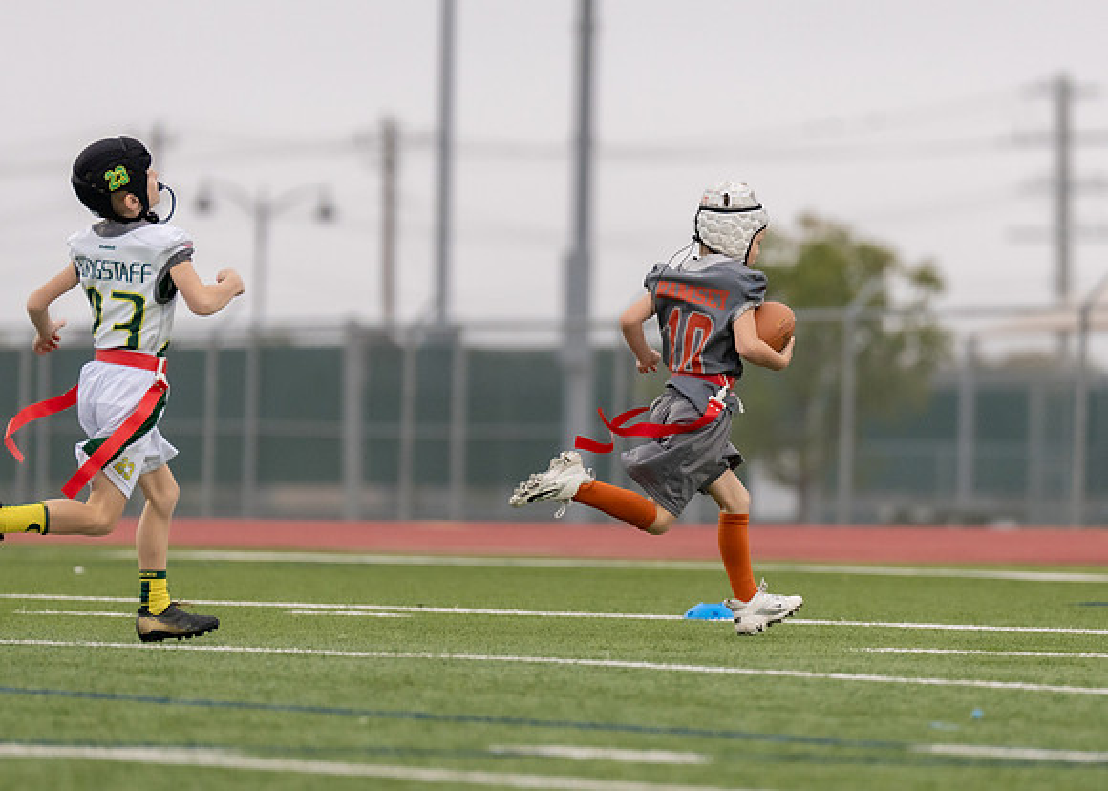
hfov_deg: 5.1
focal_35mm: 392
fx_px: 12338
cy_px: 339
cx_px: 682
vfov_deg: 3.7
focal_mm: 200
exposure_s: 1/1000
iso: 500
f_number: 2.8
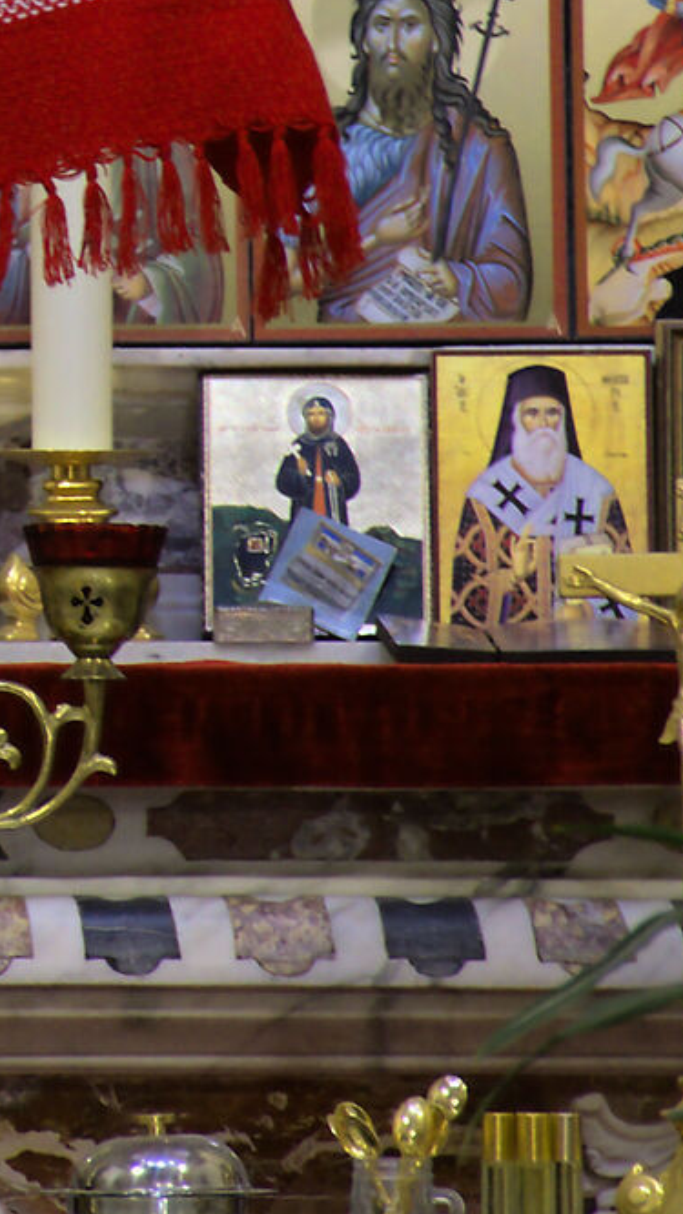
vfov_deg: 3.4
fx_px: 20388
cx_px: -645
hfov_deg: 1.9
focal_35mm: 633
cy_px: 22
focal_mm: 112
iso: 800
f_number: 5.6
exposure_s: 1/13
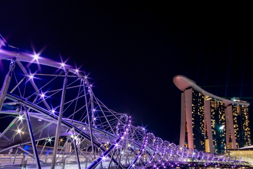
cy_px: 109
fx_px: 155
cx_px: 101
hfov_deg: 77.6
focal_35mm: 22
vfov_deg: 56.4
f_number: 25
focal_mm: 17
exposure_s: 30
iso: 200
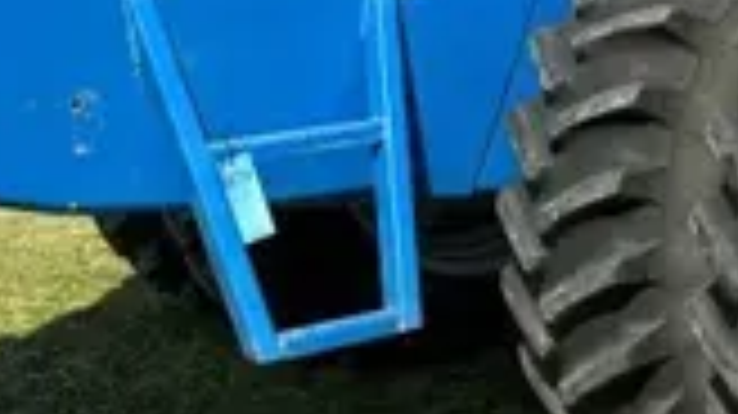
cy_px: -158
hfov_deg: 20.1
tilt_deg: -2.7
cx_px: 792
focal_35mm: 102
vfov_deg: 11.5
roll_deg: +1.1
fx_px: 1995
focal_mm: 6.86
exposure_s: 1/3597
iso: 80
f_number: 1.78
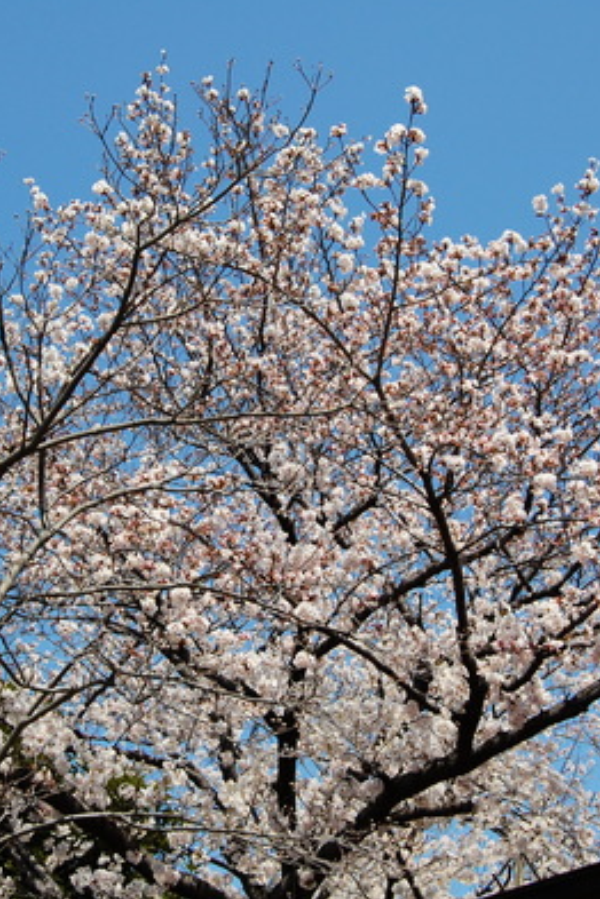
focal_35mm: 64
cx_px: 236
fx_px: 1600
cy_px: 445
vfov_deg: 31.4
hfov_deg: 21.2
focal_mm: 28
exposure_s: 1/320
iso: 200
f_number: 9
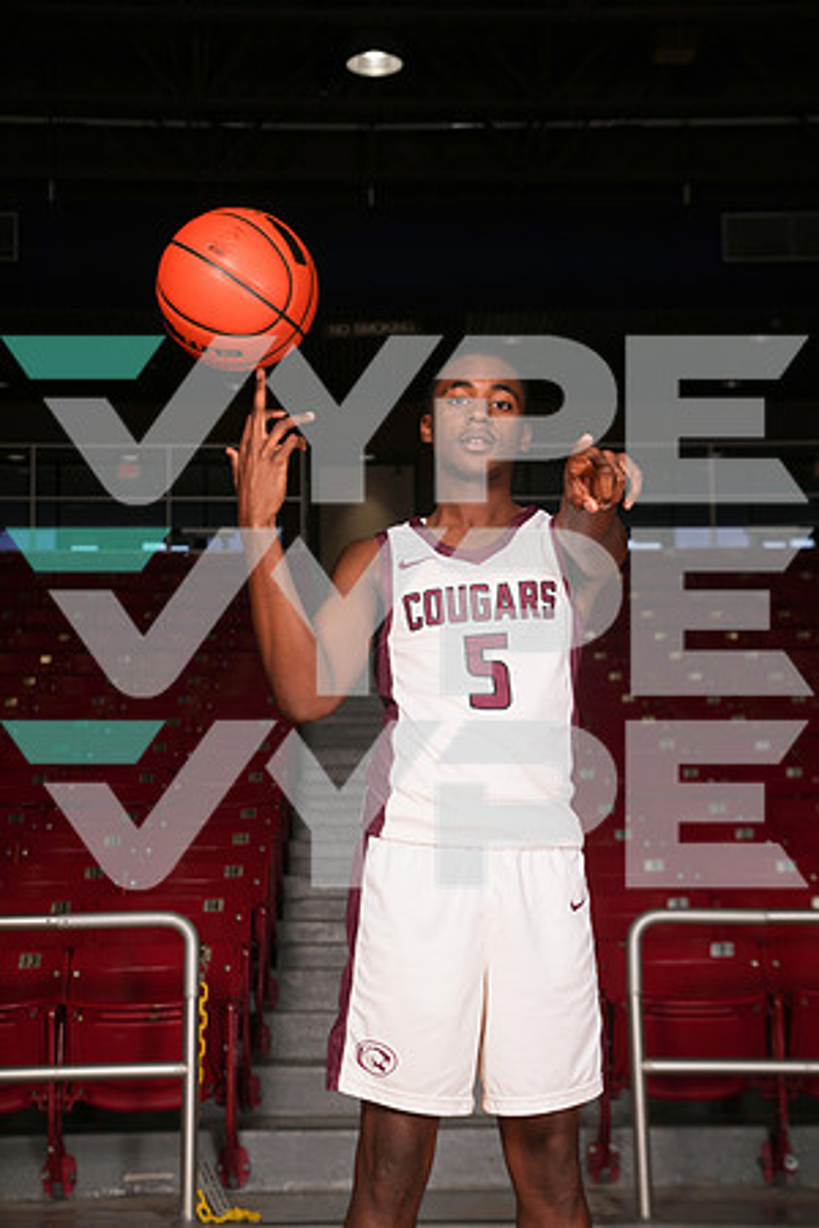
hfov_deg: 19.5
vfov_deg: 28.8
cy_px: 614
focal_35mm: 70
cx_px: 410
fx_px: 2389
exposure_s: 1/200
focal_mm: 70
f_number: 6.3
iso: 250
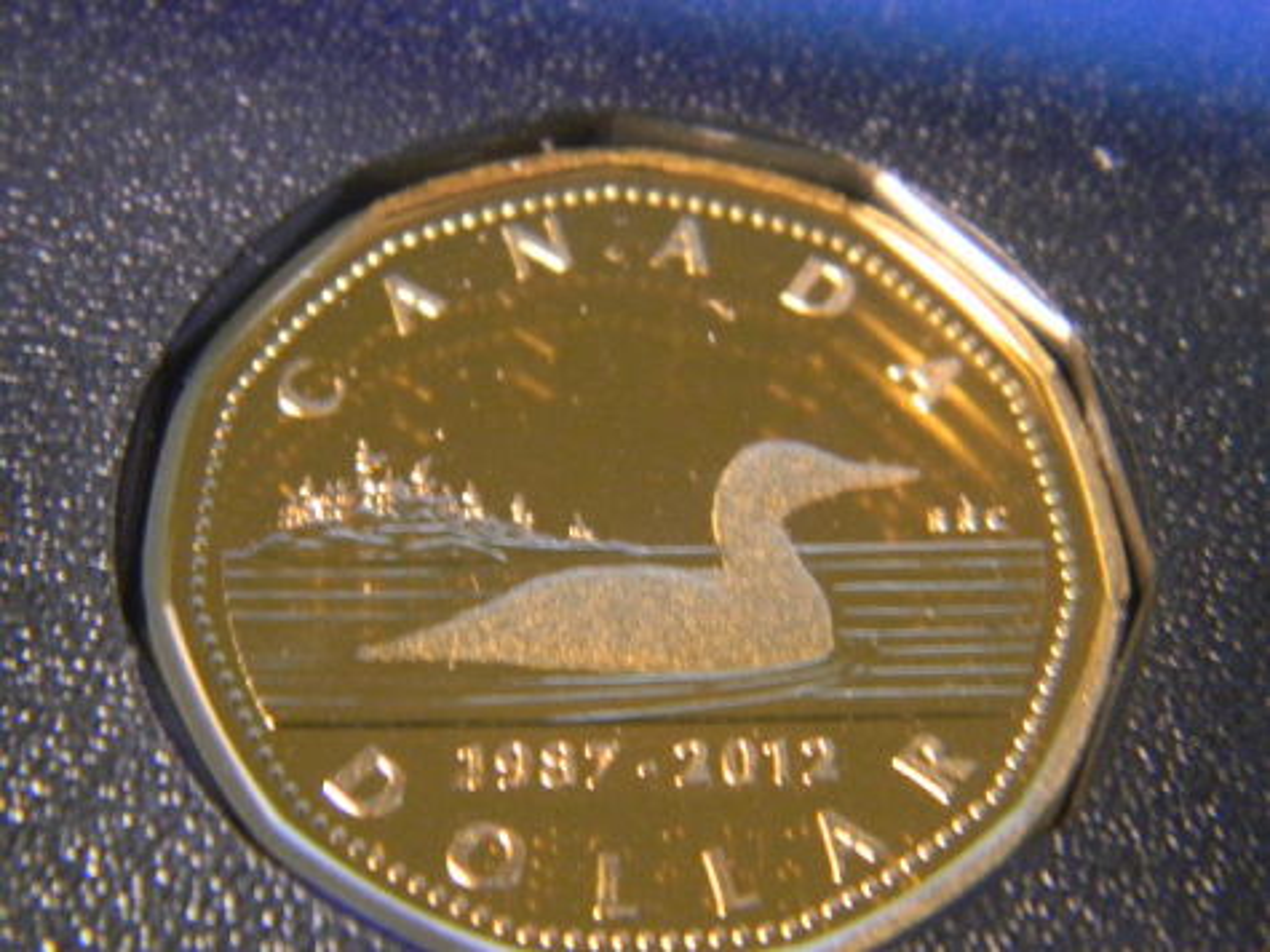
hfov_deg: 23.6
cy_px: 476
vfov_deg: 17.8
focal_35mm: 83
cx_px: 635
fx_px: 3044
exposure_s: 1/5.1
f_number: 4.5
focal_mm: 15.1
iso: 400
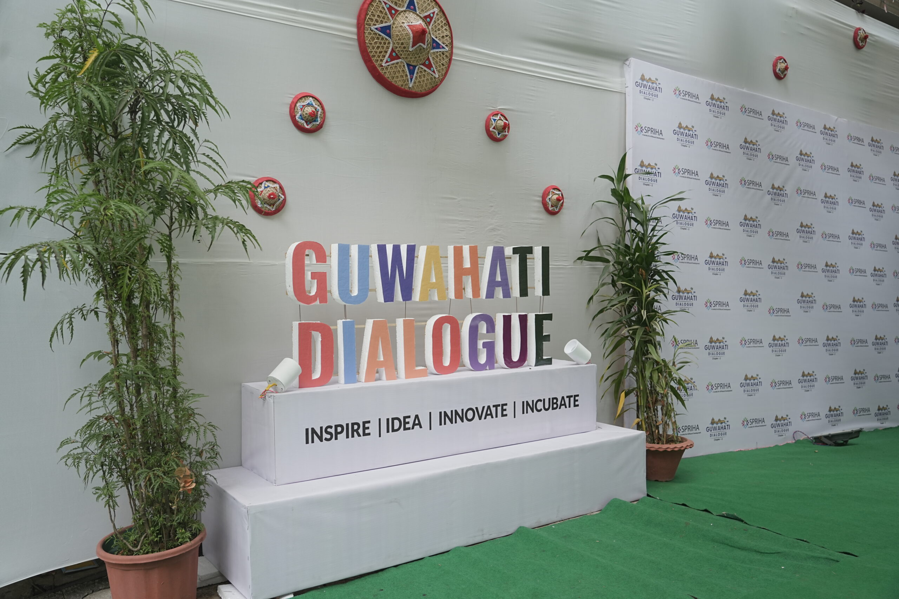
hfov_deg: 61.9
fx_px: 749
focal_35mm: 30
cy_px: 300
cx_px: 450
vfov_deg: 43.6
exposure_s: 1/160
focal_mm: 30
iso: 500
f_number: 4
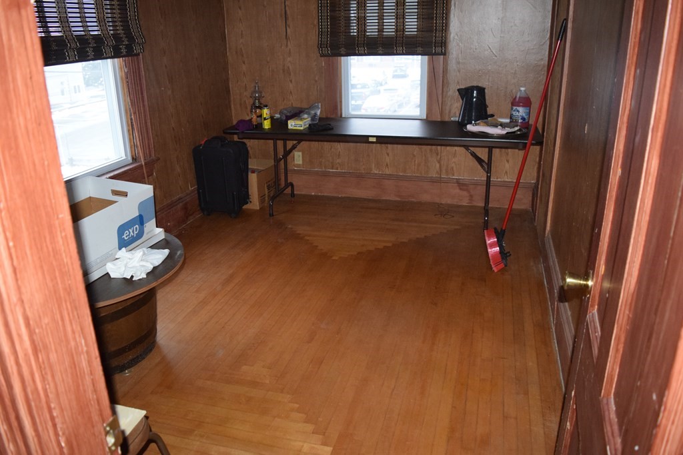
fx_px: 512
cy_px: 228
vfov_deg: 47.9
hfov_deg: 67.4
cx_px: 342
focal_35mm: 27
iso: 2800
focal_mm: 18
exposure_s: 1/60
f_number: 3.5
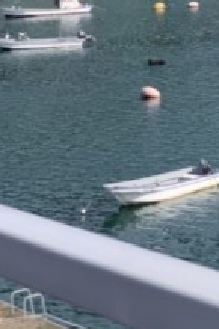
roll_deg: -1.4
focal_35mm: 159
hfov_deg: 8.2
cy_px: -6
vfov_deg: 12.8
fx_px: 1453
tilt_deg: -2.7
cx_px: 423
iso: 16
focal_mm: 6
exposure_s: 1/922
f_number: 2.4
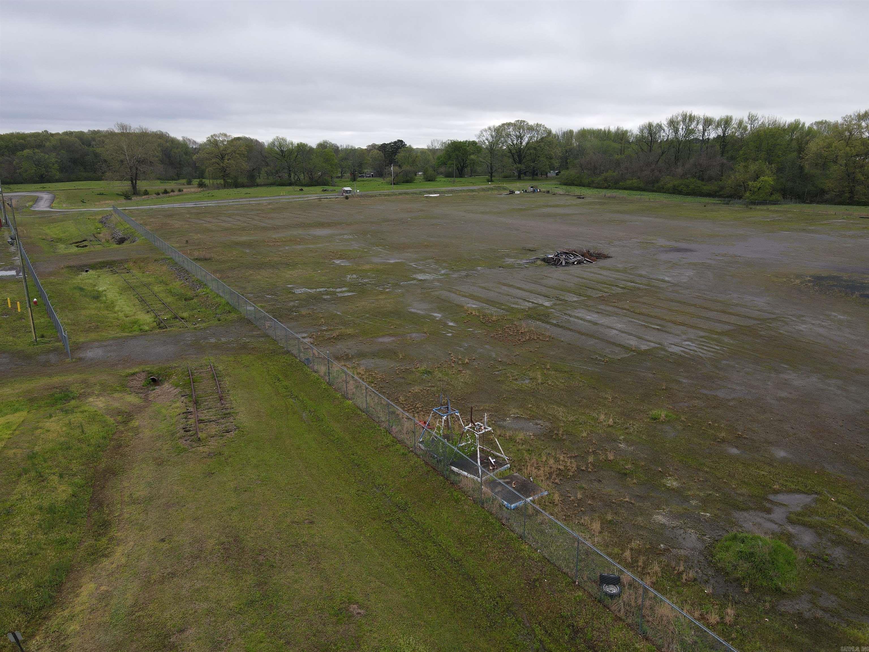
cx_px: 434
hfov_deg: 71.6
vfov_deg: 56.8
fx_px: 602
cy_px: 326
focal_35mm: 24
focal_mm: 4.5
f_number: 2.8
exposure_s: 1/320
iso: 100
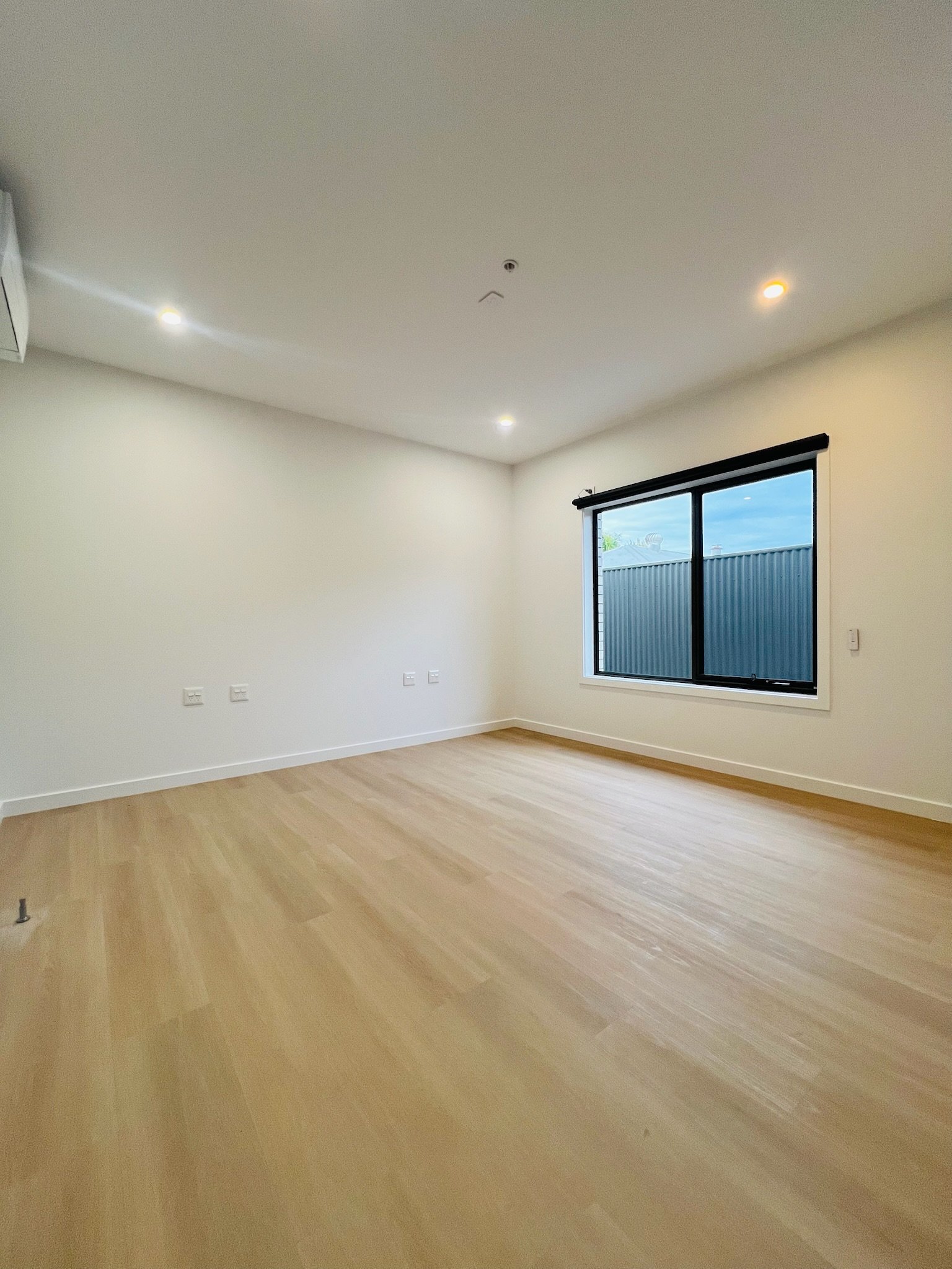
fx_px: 477
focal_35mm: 13
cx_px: 476
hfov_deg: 89.9
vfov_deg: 106.2
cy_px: 634
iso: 125
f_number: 1.8
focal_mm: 1.57
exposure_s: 1/100
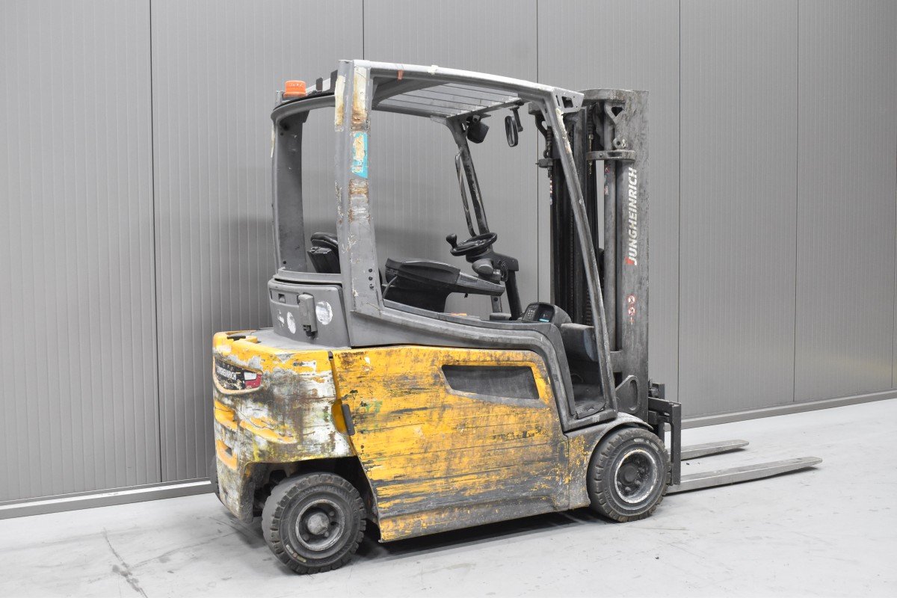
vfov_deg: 35.5
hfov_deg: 51.3
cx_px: 448
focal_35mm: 38
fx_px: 934
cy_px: 299
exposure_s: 1/20
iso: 1600
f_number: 5.6
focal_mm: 25
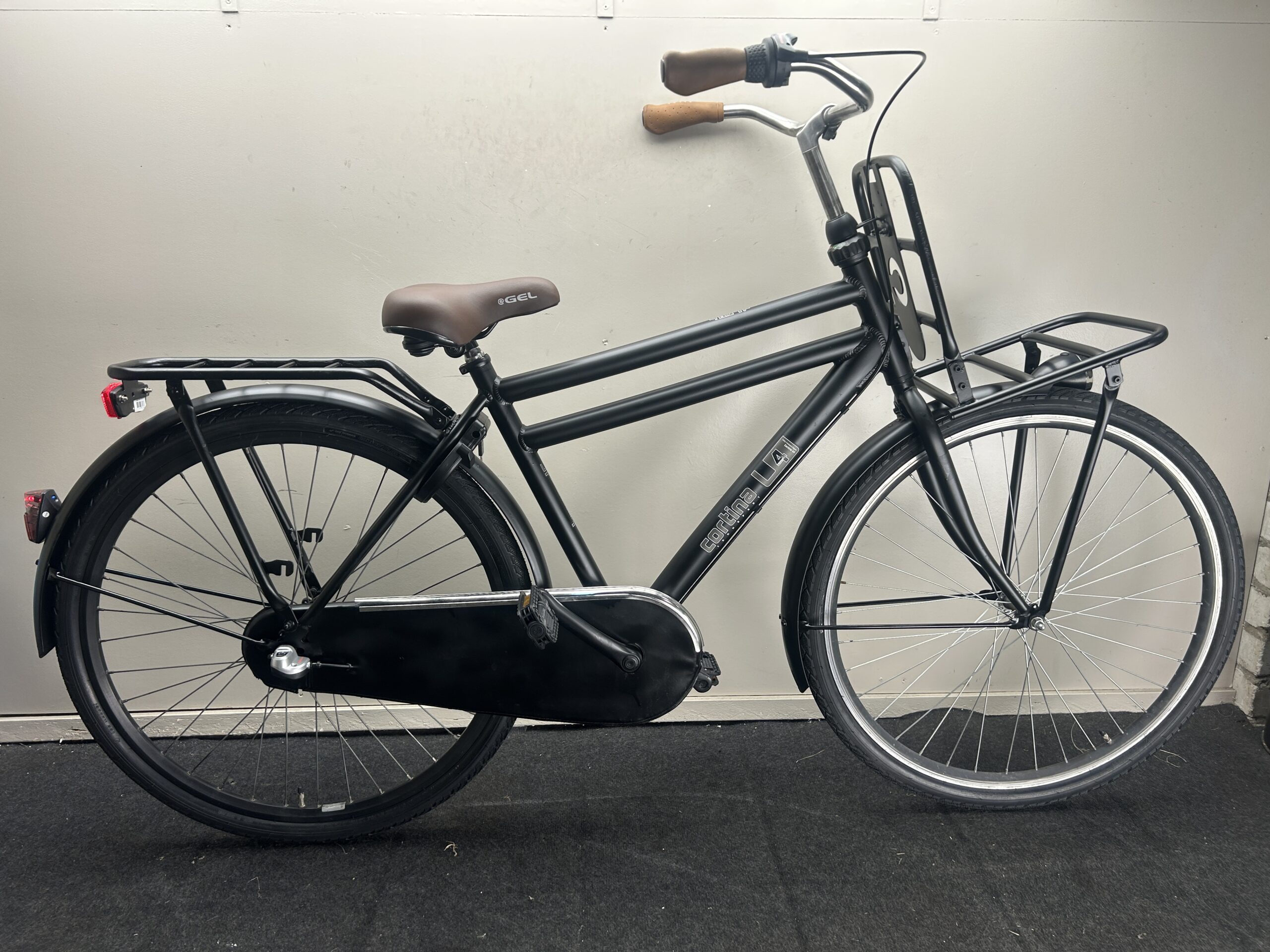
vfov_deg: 53.1
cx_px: 635
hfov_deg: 67.3
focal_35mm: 26
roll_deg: +0.7
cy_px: 476
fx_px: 954
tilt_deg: -17.4
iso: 32
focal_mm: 5.7
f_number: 1.5
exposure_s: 1/113
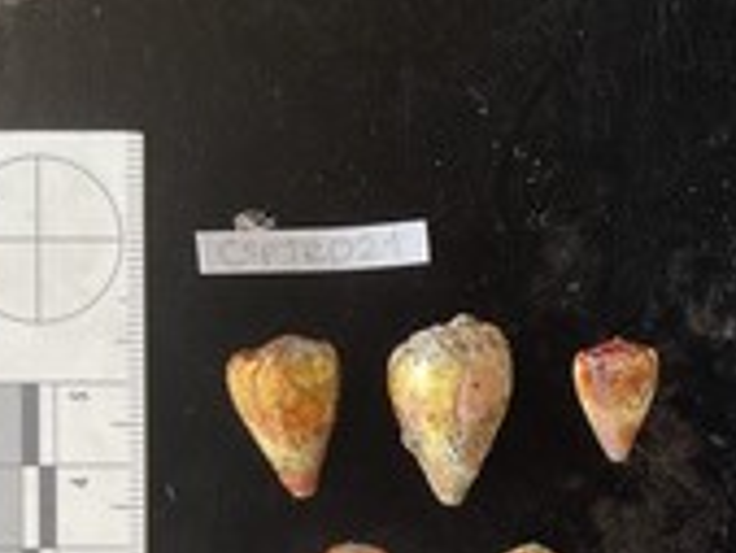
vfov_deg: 23.6
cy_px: 533
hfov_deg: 31.6
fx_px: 1277
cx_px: 557
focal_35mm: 60
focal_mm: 3
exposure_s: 1/60
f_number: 1.8
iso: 40
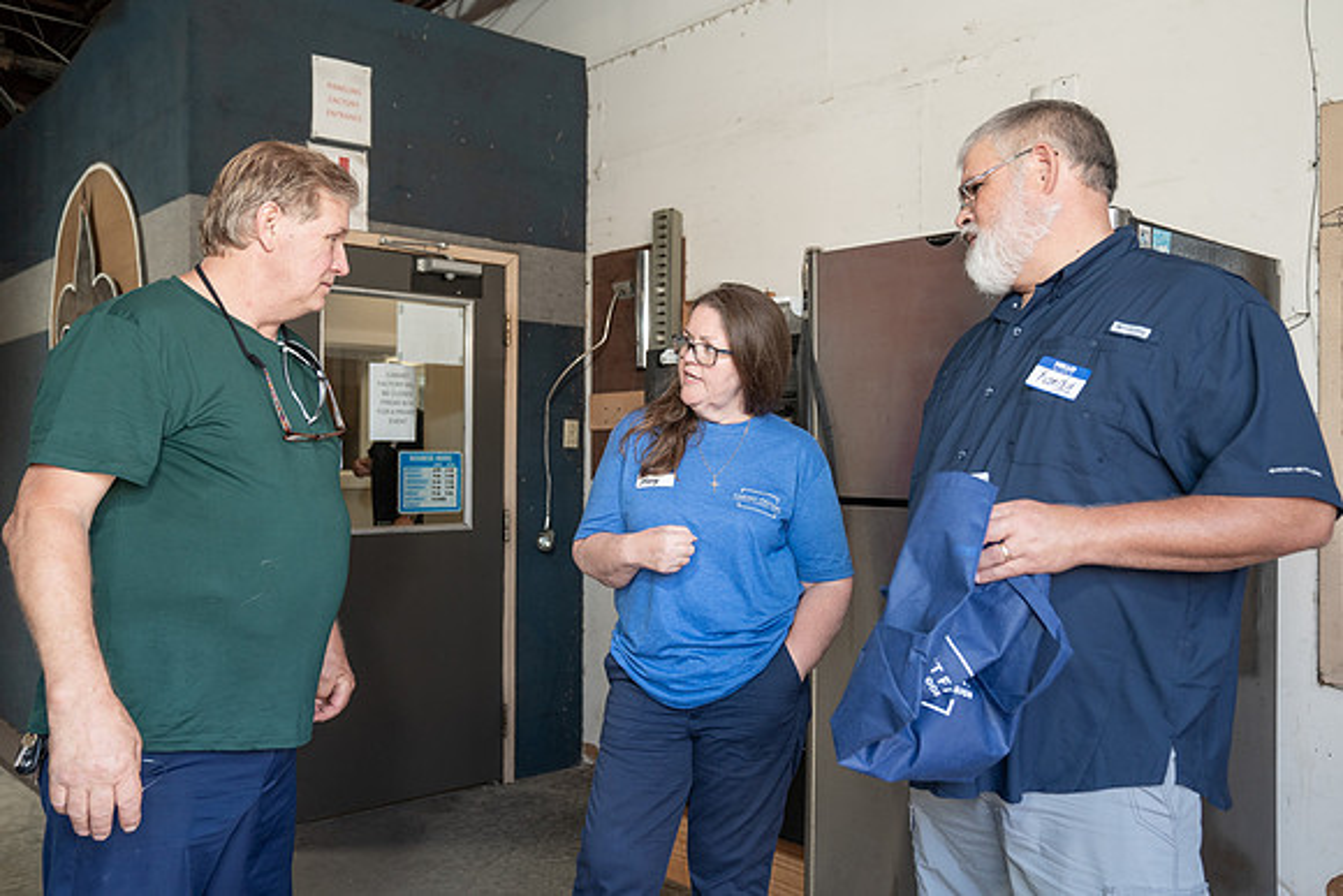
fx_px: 1132
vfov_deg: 43.2
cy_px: 443
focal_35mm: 30
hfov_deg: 61.4
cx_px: 679
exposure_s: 1/200
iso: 800
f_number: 4
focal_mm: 30
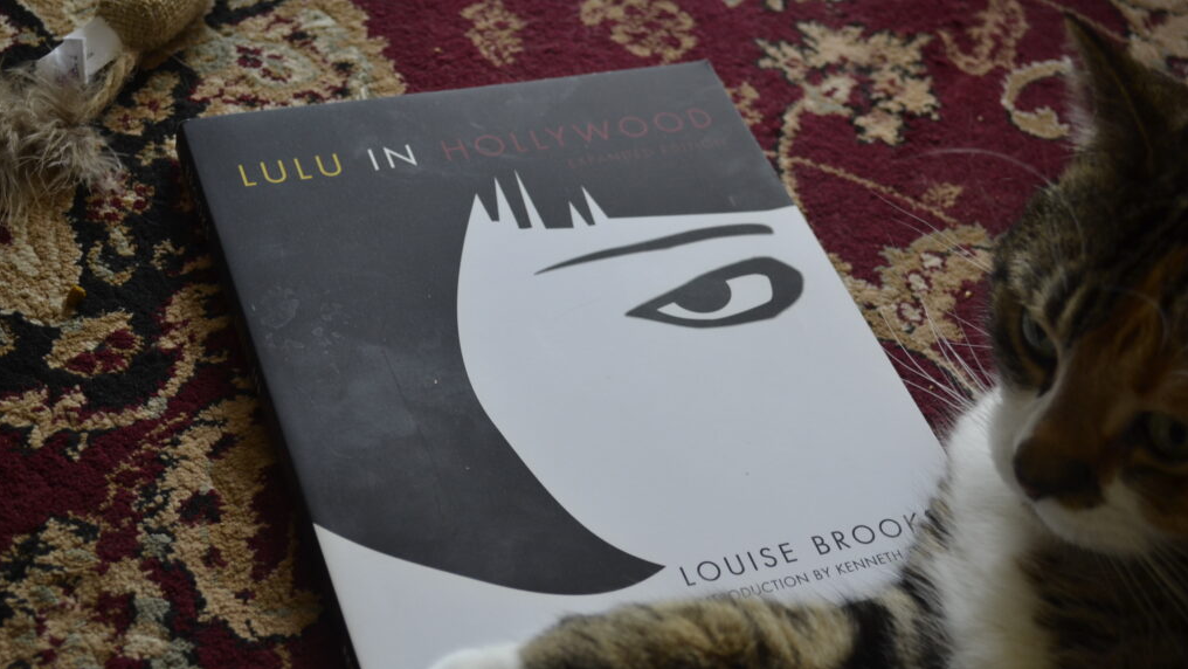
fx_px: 1796
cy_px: 325
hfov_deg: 36.6
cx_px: 592
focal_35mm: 57
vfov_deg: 21.1
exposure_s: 1/15
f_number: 5
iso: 400
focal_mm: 36
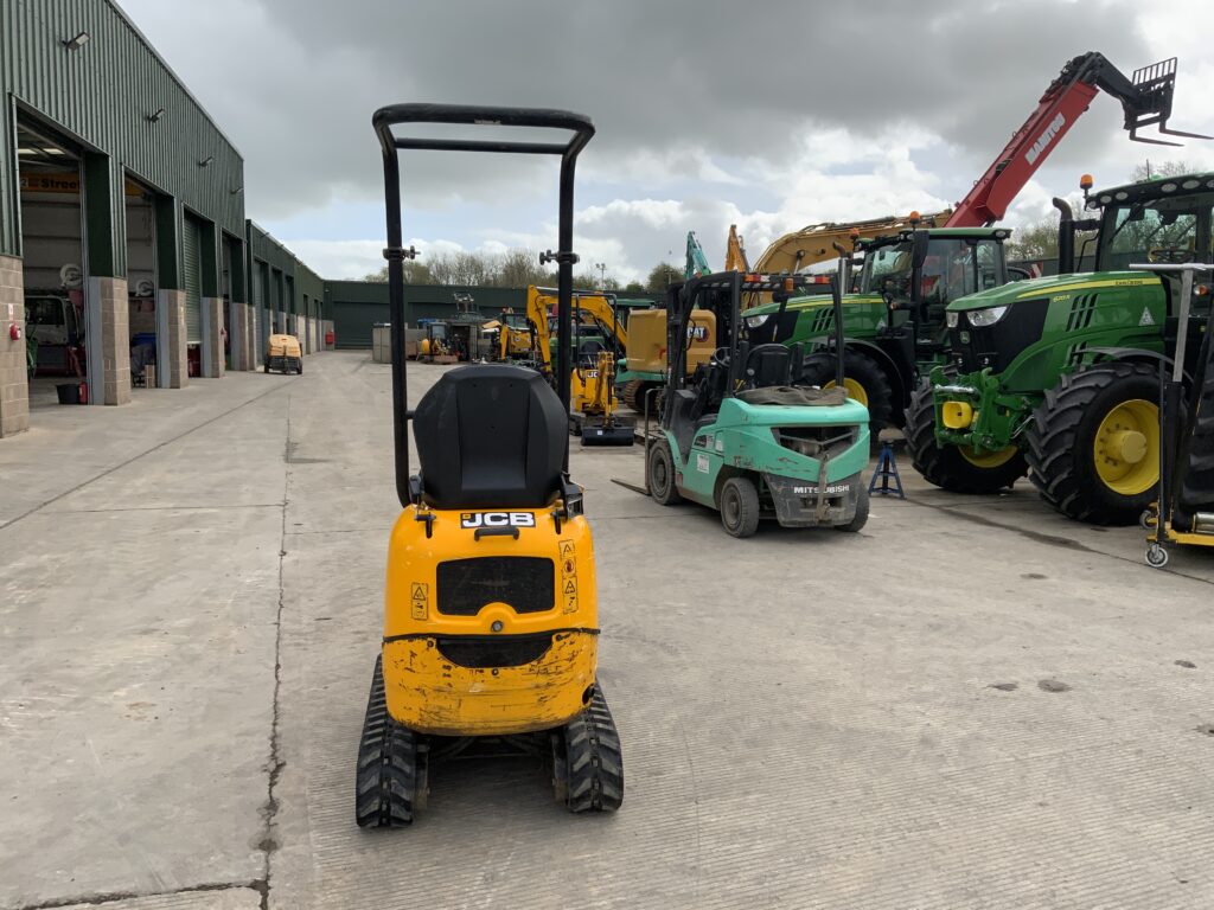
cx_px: 607
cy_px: 455
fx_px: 1017
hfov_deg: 61.7
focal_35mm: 29
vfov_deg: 48.2
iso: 16
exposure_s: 1/1342
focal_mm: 3
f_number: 1.8
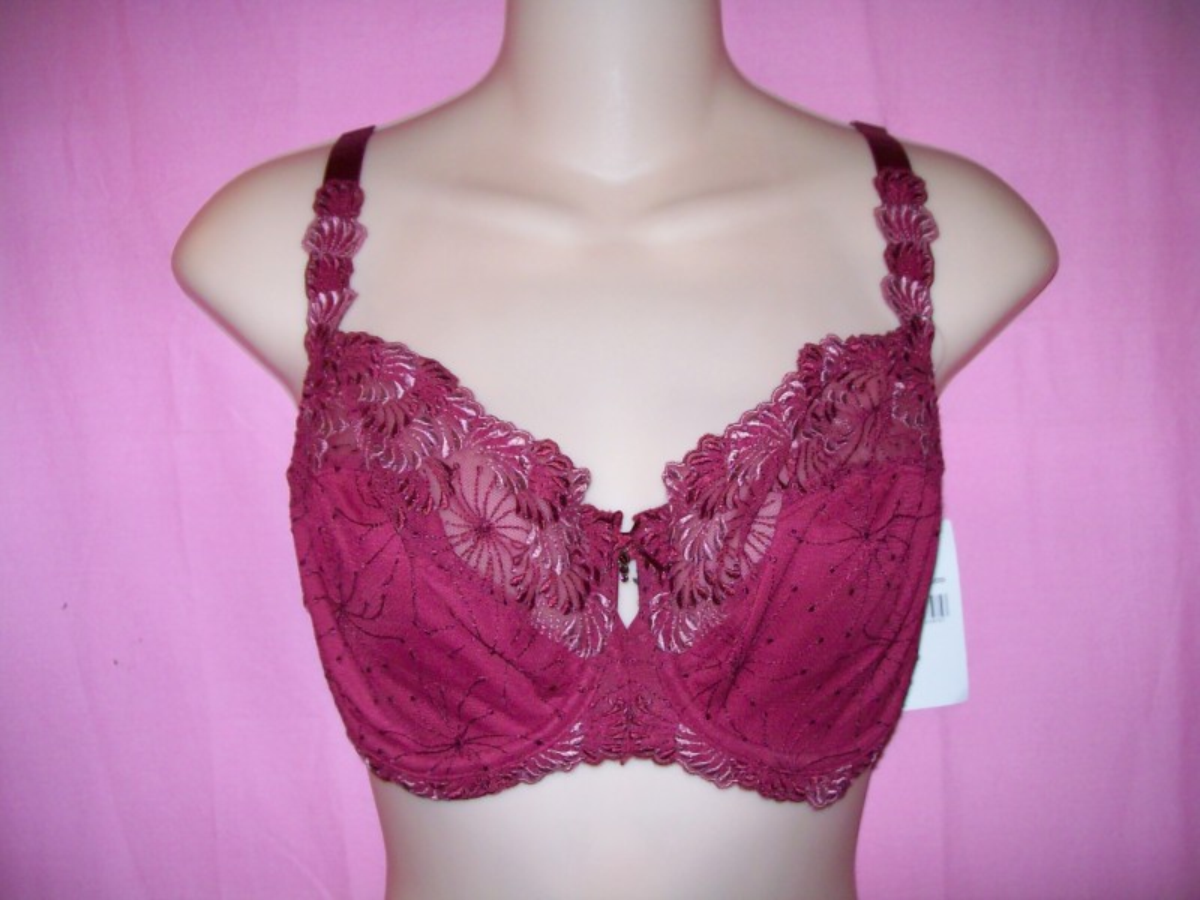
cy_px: 450
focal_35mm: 36
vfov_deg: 39.7
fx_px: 1248
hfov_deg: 51.4
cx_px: 600
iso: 80
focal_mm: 6
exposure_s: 1/64
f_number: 2.7
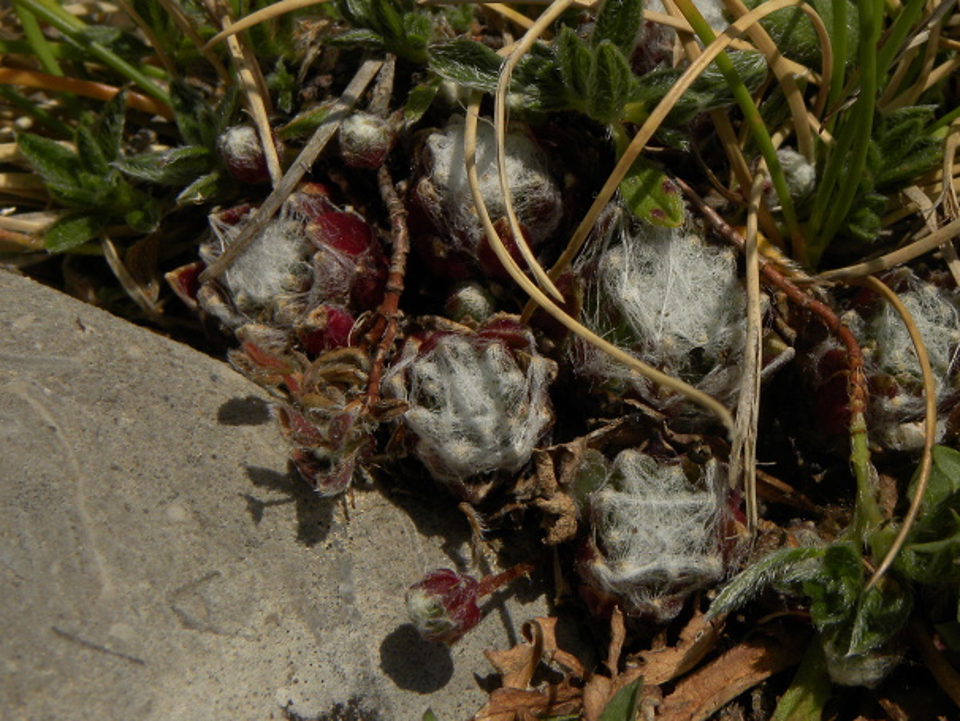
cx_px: 597
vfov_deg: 14.9
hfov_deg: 19.8
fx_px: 2747
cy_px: 265
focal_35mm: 99
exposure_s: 1/800
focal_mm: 13.4
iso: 64
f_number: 6.3
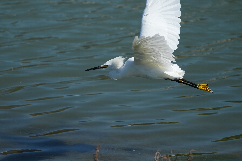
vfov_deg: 2.5
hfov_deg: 3.7
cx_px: 121
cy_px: 80
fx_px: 3764
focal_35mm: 560
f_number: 6.3
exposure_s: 1/3200
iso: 640
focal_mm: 560
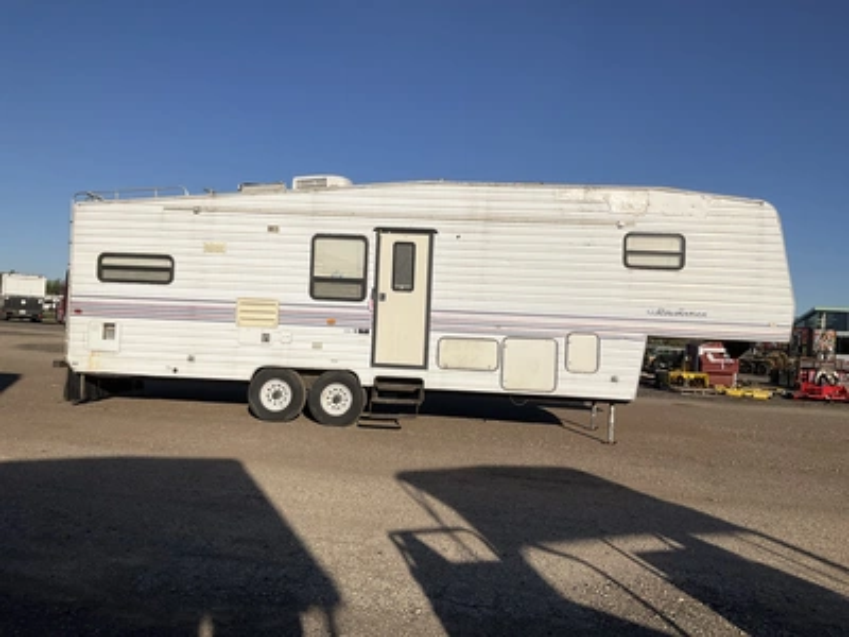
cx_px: 424
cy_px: 318
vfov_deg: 48.2
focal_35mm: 29
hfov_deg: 61.7
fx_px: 711
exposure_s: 1/5263
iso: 25
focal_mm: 3
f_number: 1.8
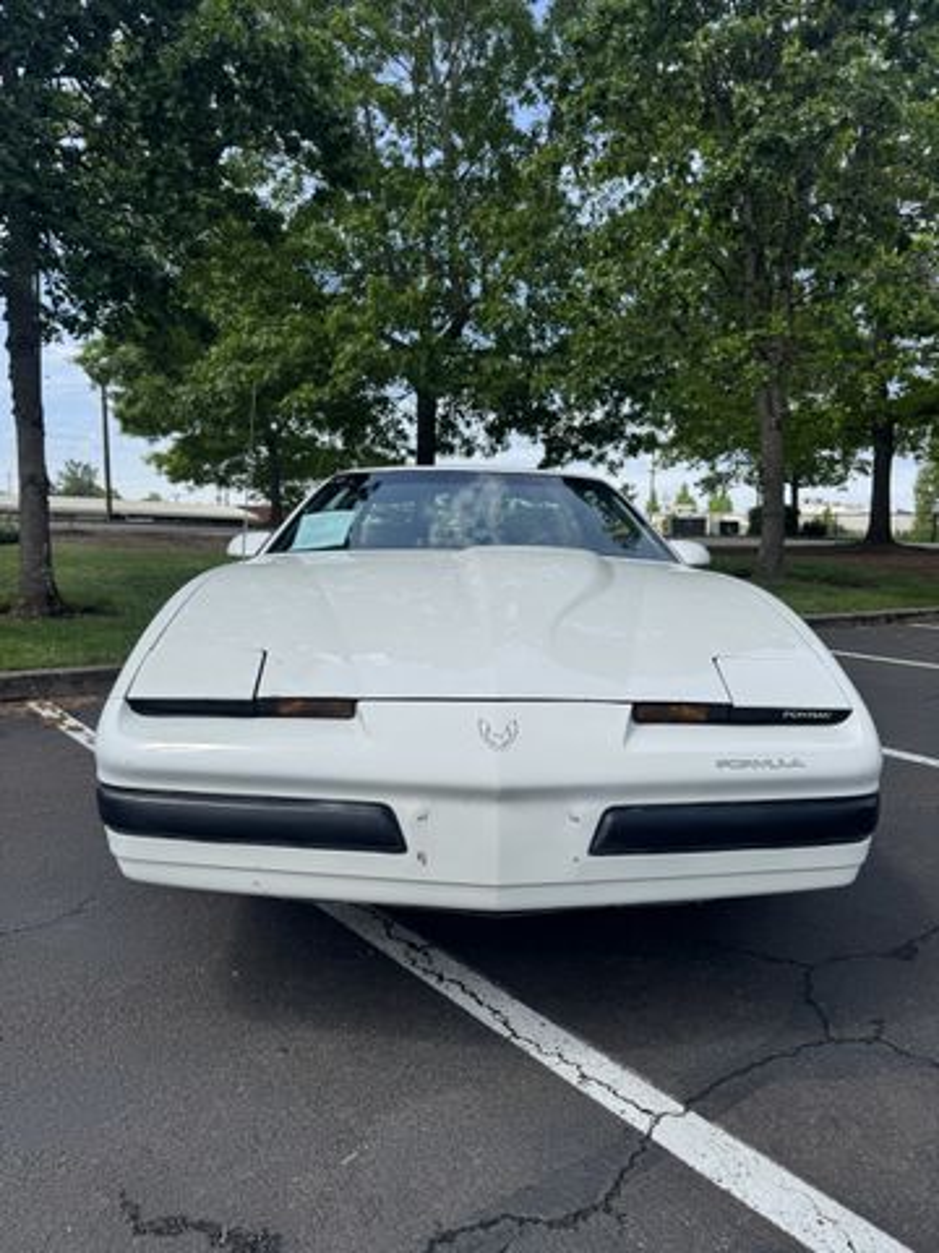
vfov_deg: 71.6
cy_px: 626
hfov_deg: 56.8
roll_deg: -0.9
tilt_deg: -6.5
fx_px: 868
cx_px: 470
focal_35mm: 24
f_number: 1.78
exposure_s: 1/4950
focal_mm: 6.76
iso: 80
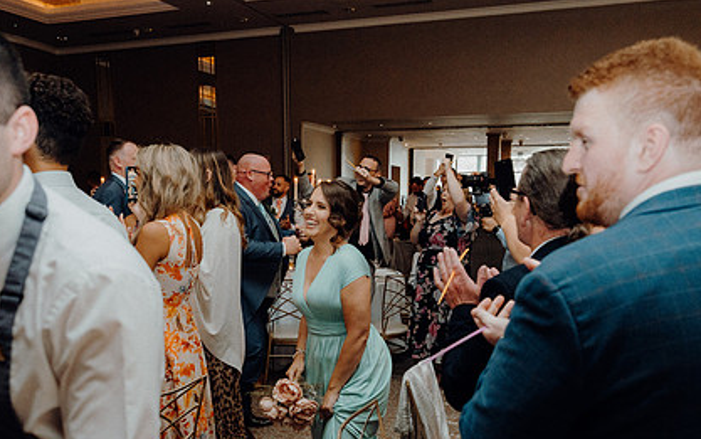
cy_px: 312
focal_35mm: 34
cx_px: 341
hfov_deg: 56.7
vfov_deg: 36.7
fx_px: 650
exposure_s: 1/160
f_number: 3.5
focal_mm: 24
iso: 2500
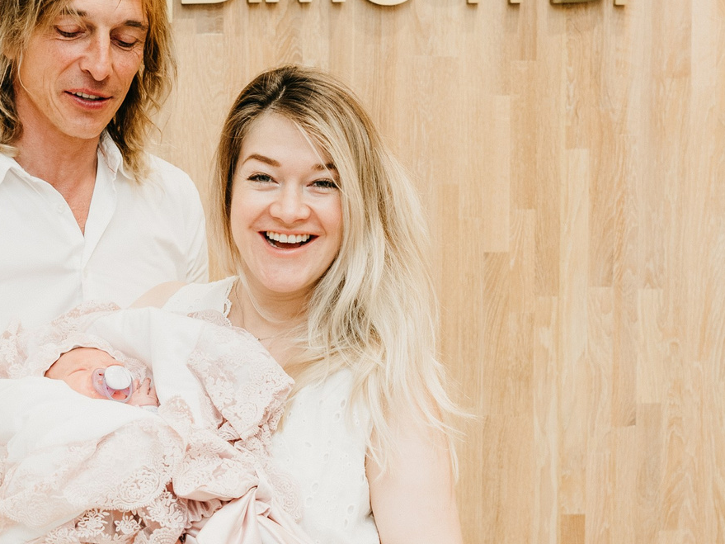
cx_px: 209
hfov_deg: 22.1
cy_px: 290
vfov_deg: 16.8
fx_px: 1843
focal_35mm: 88
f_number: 3.2
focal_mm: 29
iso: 160
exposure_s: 1/160
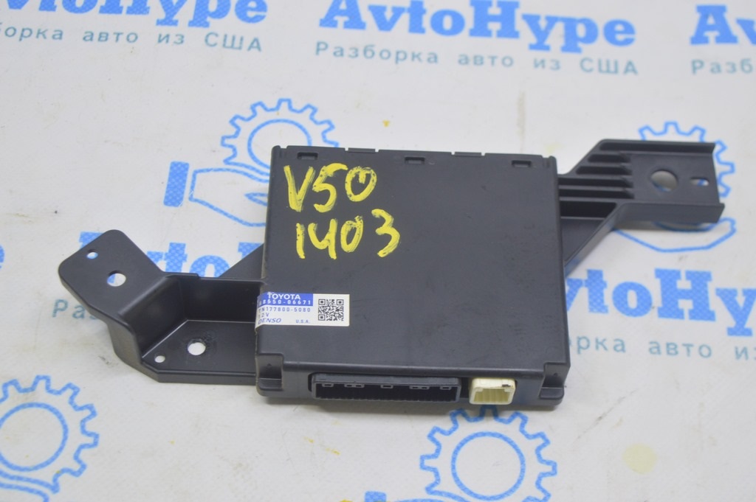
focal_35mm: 60
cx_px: 378
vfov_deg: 22.6
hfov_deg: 33.4
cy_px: 251
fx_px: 1259
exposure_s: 1/20
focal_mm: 40
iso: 400
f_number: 5.6
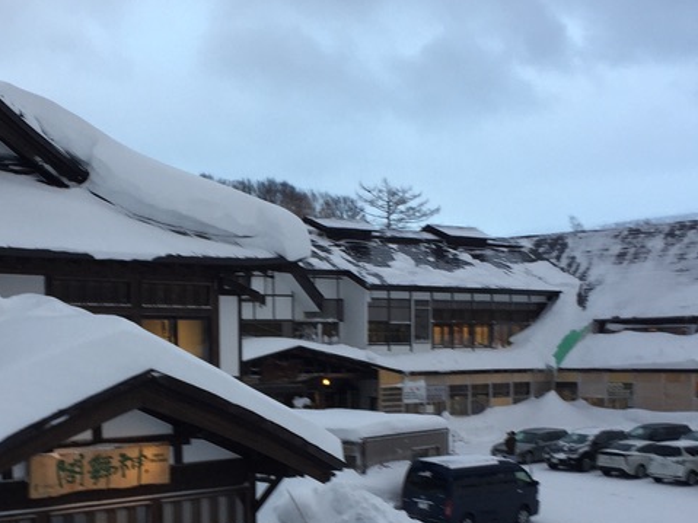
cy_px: 367
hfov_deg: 31.0
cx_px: 232
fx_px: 1250
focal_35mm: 62
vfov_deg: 23.5
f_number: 2.2
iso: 32
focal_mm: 4.15
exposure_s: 1/60
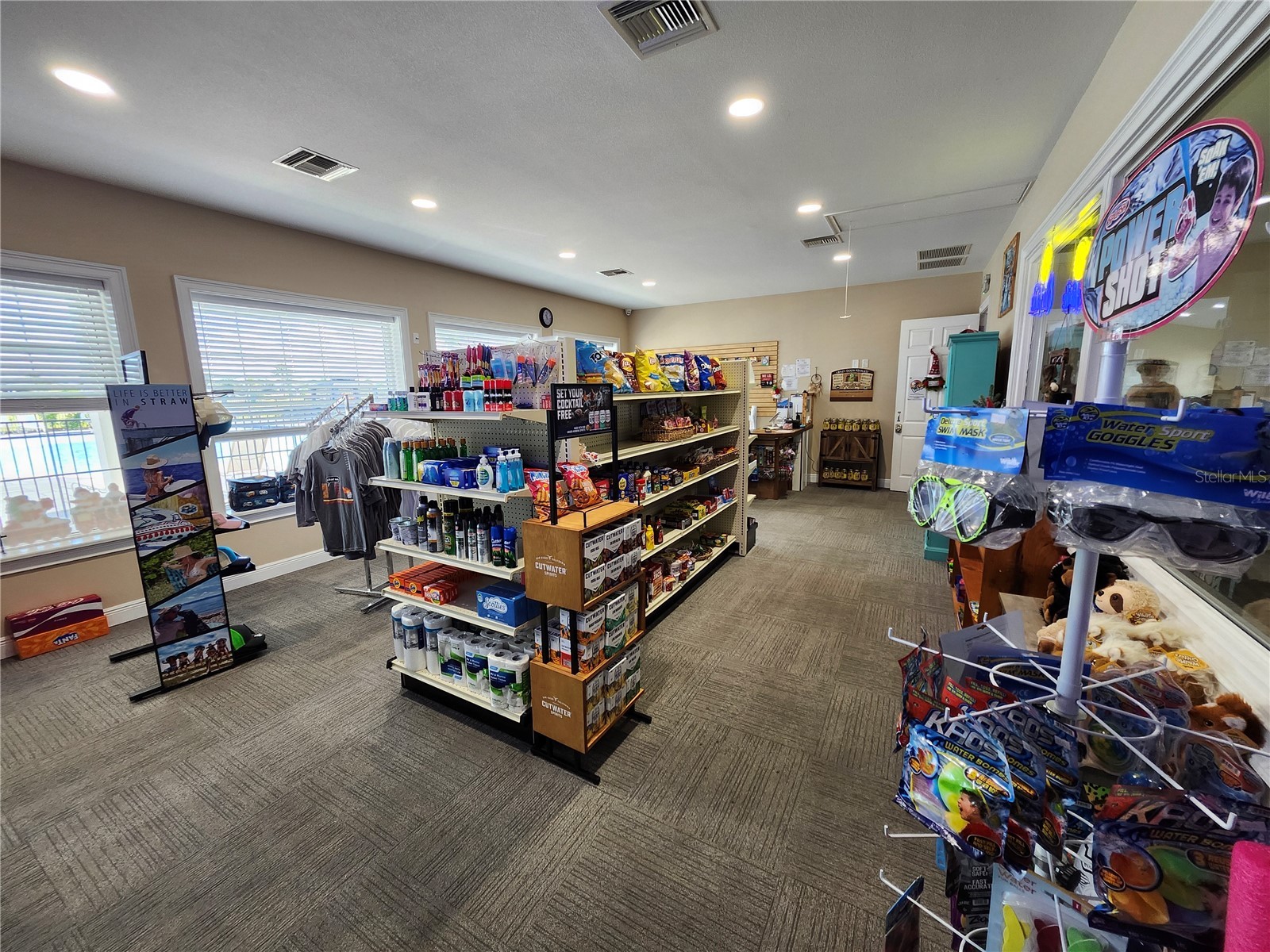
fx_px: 477
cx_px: 635
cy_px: 476
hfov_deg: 106.2
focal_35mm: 13
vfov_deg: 89.9
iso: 80
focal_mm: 1.74
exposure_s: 1/60
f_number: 2.2
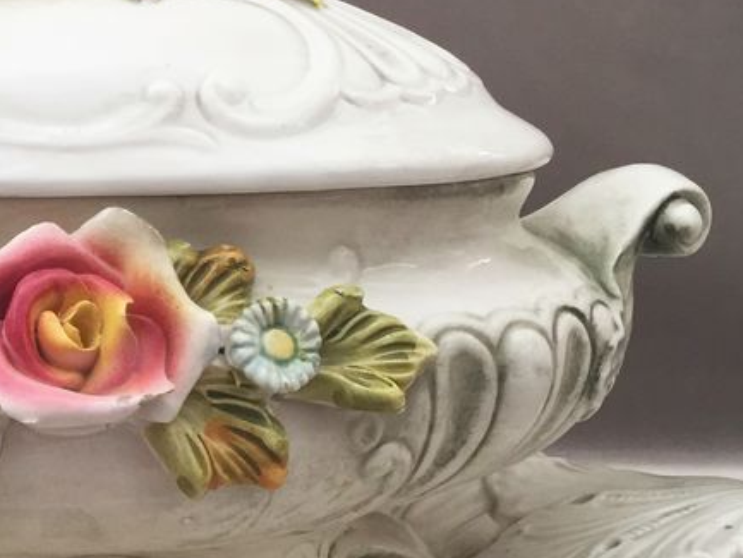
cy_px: 323
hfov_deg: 27.2
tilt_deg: -11.2
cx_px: -9
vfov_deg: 21.9
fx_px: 1438
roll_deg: -0.5
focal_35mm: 67
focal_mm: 4.15
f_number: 2.2
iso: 50
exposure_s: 1/33
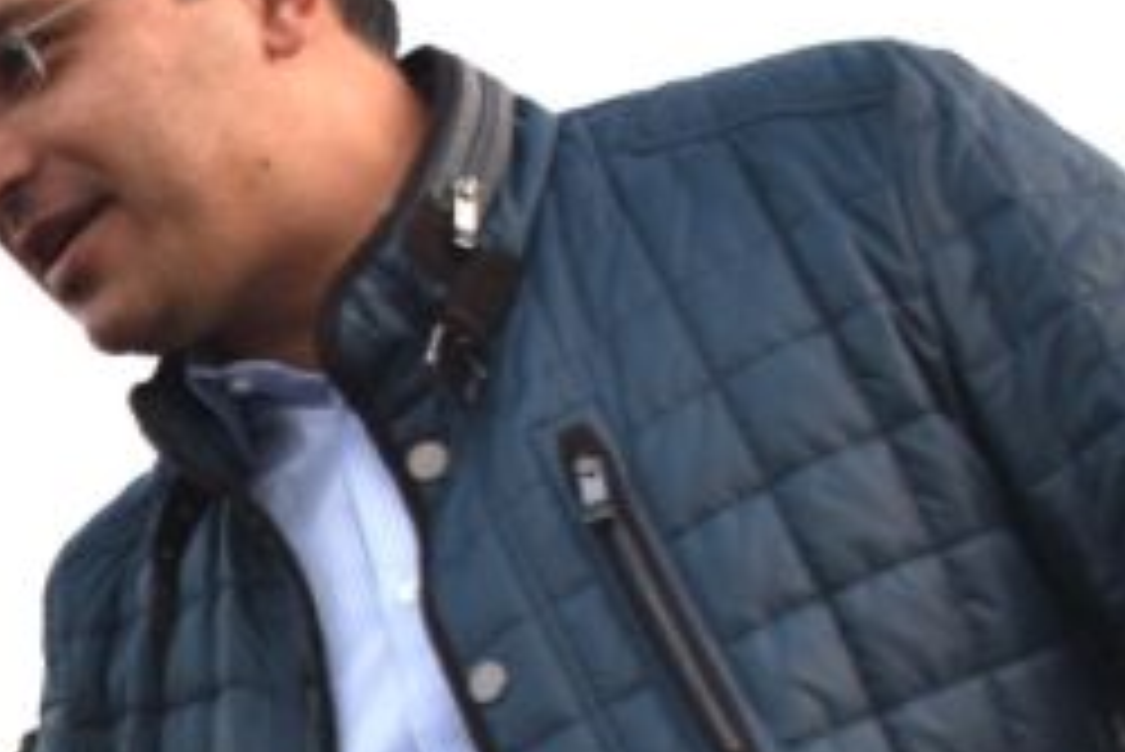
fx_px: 3002
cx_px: -504
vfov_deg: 13.8
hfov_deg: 19.0
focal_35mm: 96
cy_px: 943
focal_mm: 24
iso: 200
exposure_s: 1/160
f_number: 2.8
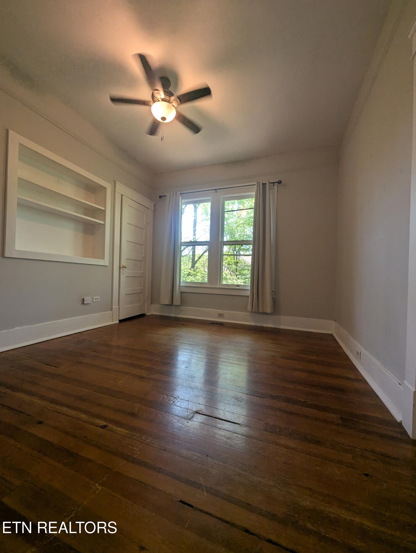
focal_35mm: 13
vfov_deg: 106.1
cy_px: 276
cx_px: 208
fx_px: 208
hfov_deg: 90.0
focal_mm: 1.95
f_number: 2.2
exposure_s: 1/120
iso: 110
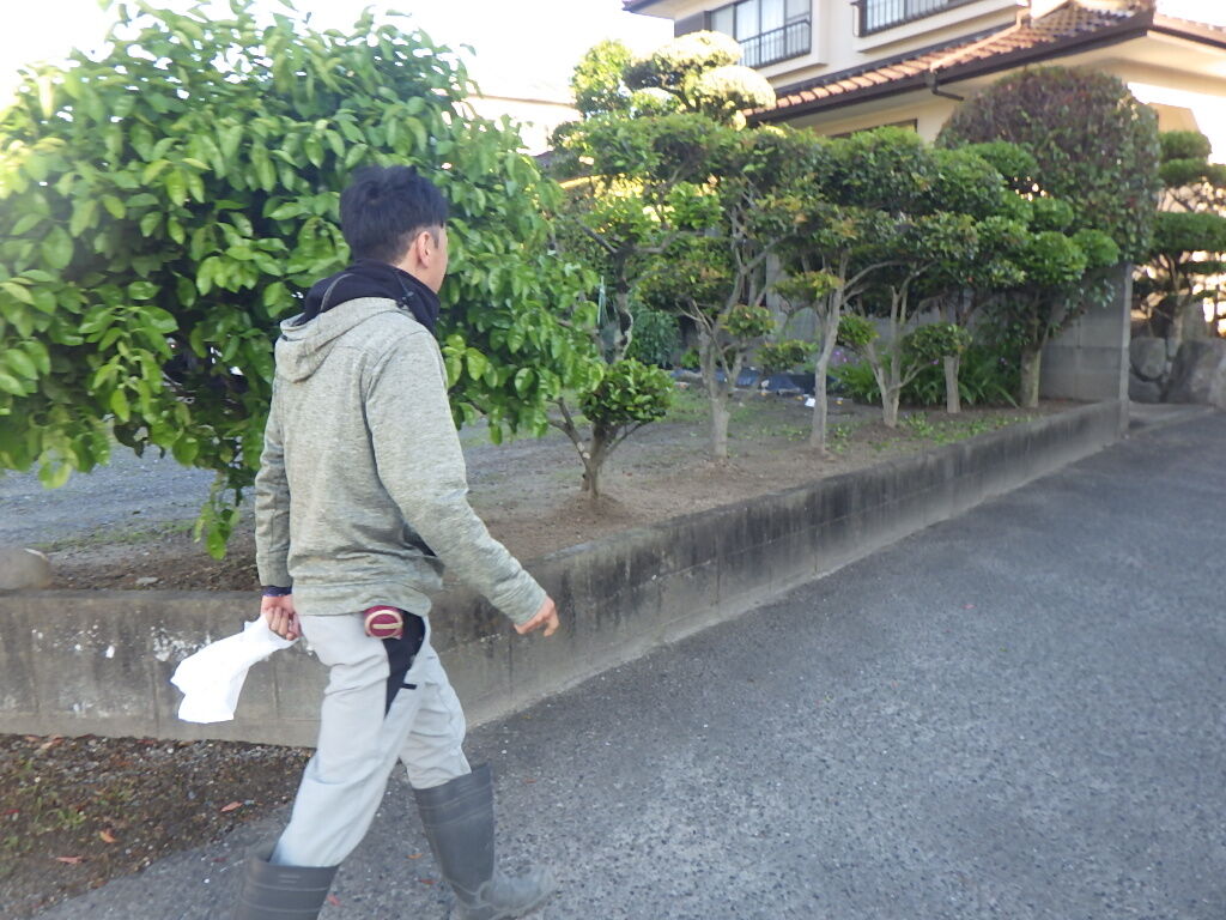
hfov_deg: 63.4
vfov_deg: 49.7
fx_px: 992
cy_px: 460
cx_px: 613
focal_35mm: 28
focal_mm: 5
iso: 125
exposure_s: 1/100
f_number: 3.5
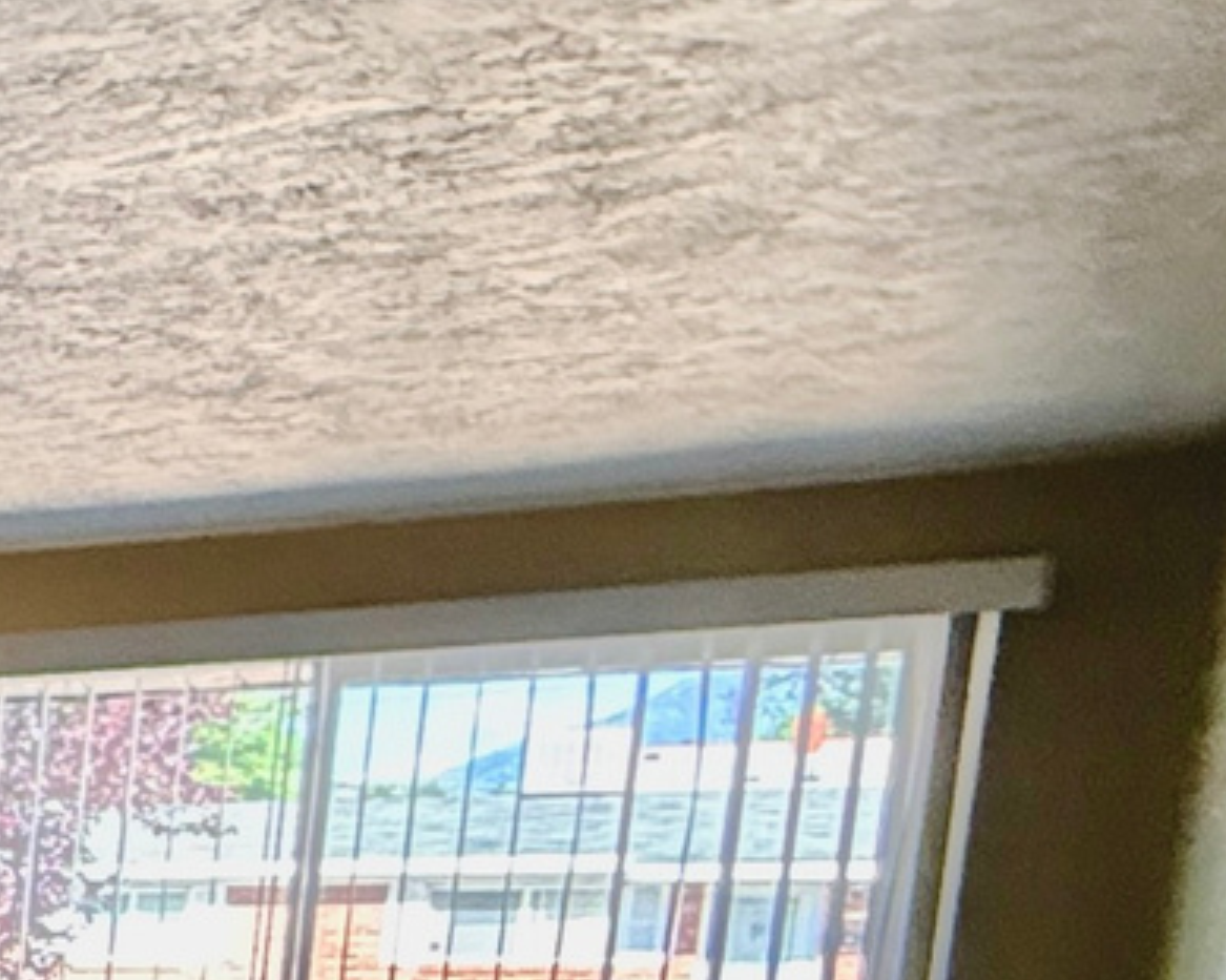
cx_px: -1872
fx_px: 2612
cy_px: 1352
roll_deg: -0.4
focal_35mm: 72
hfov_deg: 14.2
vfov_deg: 19.3
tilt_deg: -5.2
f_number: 2.2
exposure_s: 1/120
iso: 320
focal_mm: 2.22
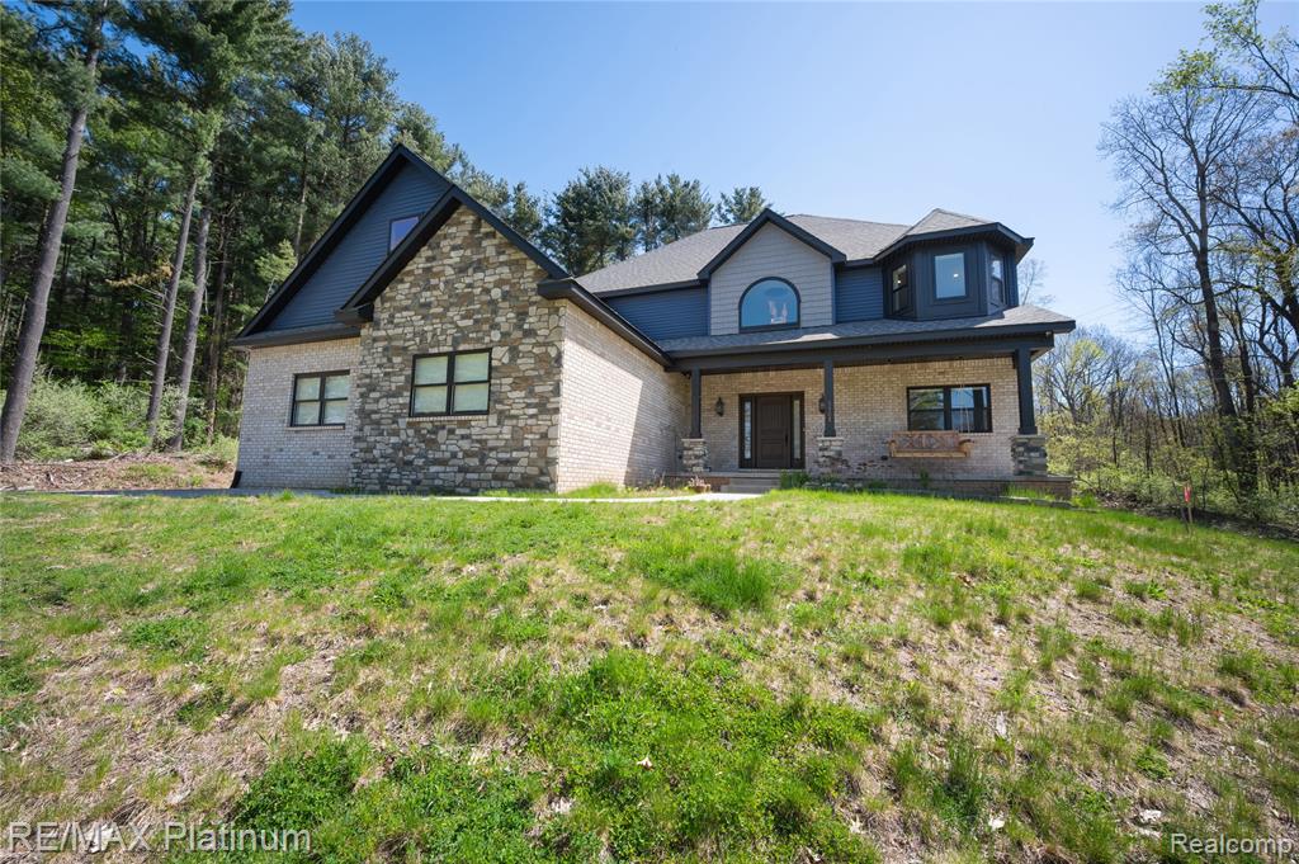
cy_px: 432
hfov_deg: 104.3
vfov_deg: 81.1
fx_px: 505
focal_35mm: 14
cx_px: 650
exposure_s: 1/80
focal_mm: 14
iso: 100
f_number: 11
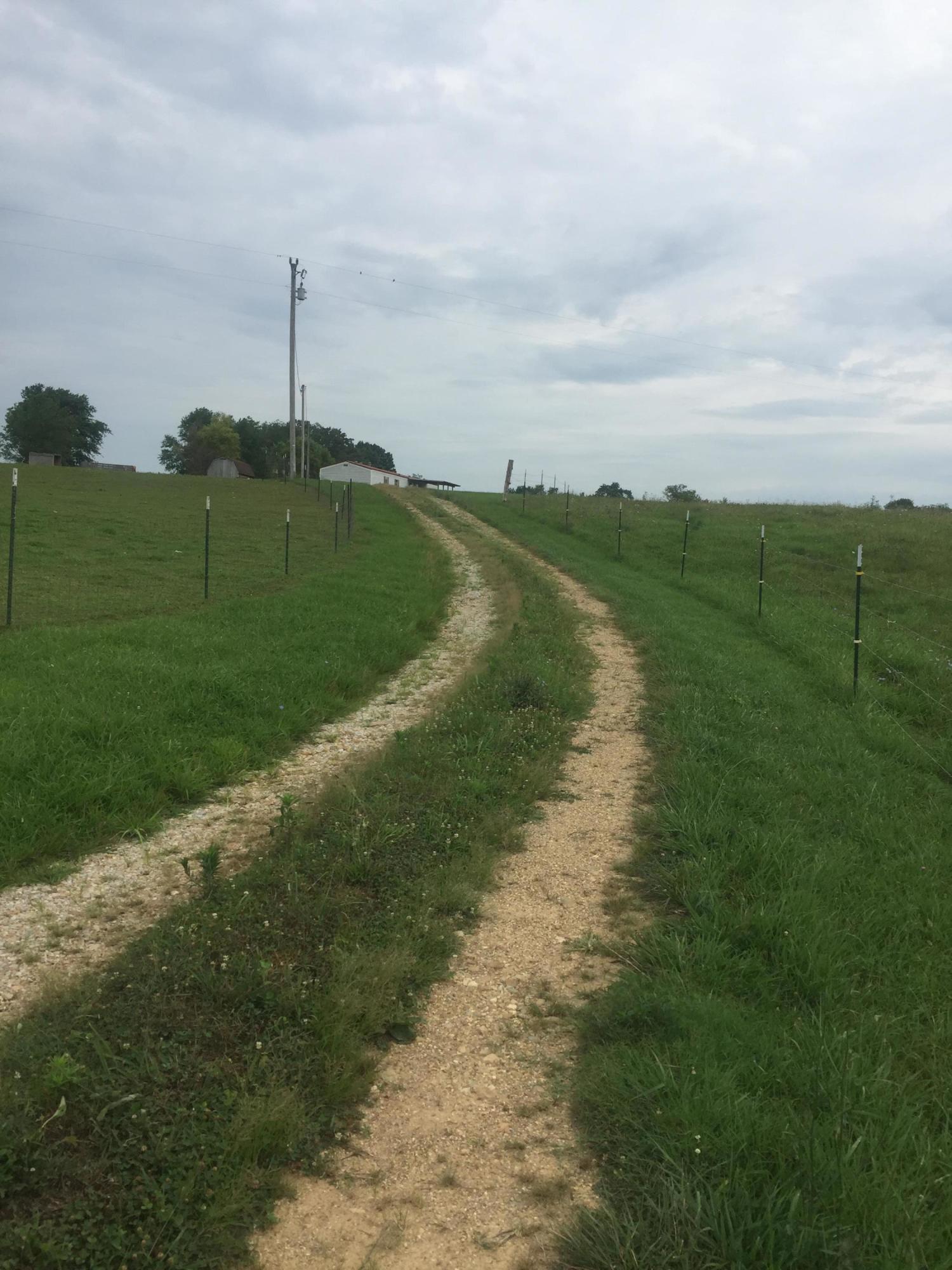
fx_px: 1063
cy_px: 635
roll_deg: -1.5
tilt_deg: -2.2
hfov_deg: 48.2
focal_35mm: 29
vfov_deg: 61.7
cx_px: 476
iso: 32
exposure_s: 1/1980
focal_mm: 4.15
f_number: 2.2
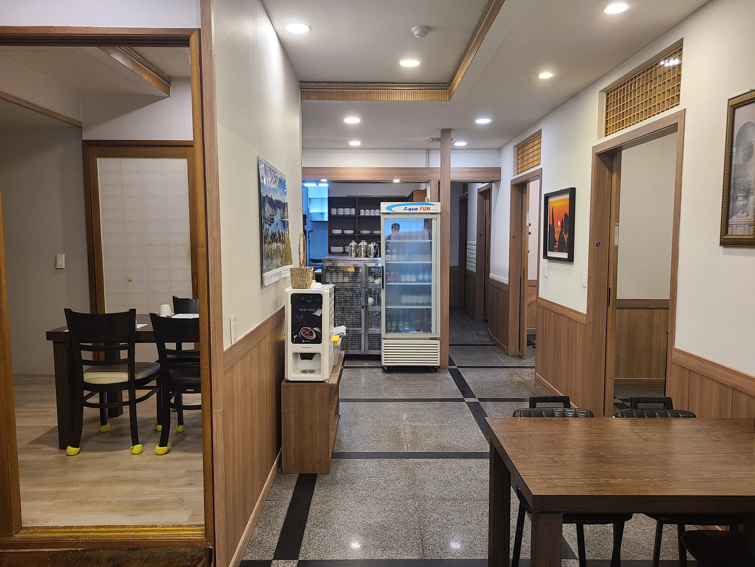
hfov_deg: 67.3
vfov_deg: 53.1
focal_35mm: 26
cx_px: 378
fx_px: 567
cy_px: 284
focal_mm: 5.4
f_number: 1.8
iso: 160
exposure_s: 1/39
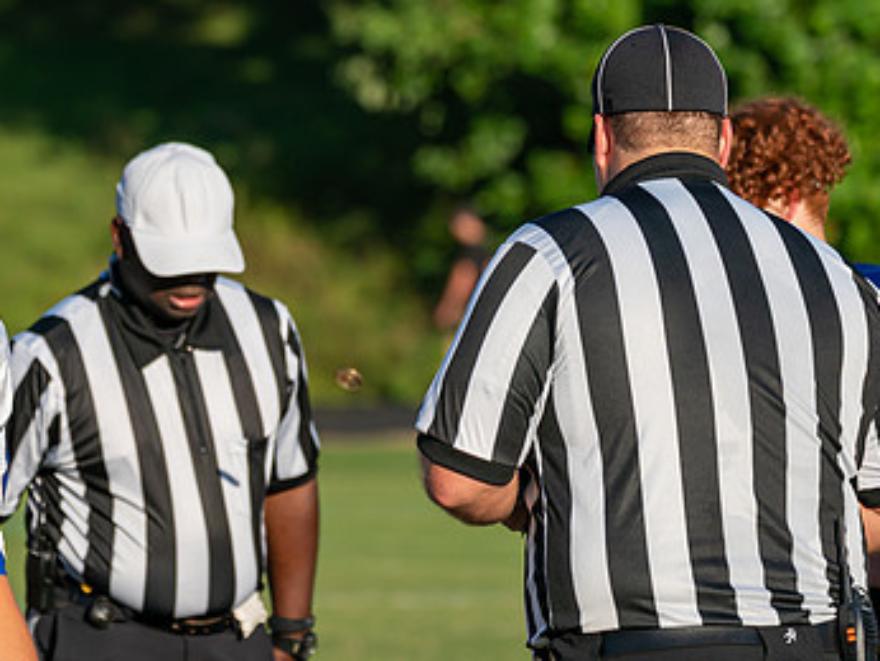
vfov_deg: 3.4
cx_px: 165
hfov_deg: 4.6
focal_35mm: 435
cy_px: 291
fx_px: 11066
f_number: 5.6
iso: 125
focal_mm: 221
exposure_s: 1/1000
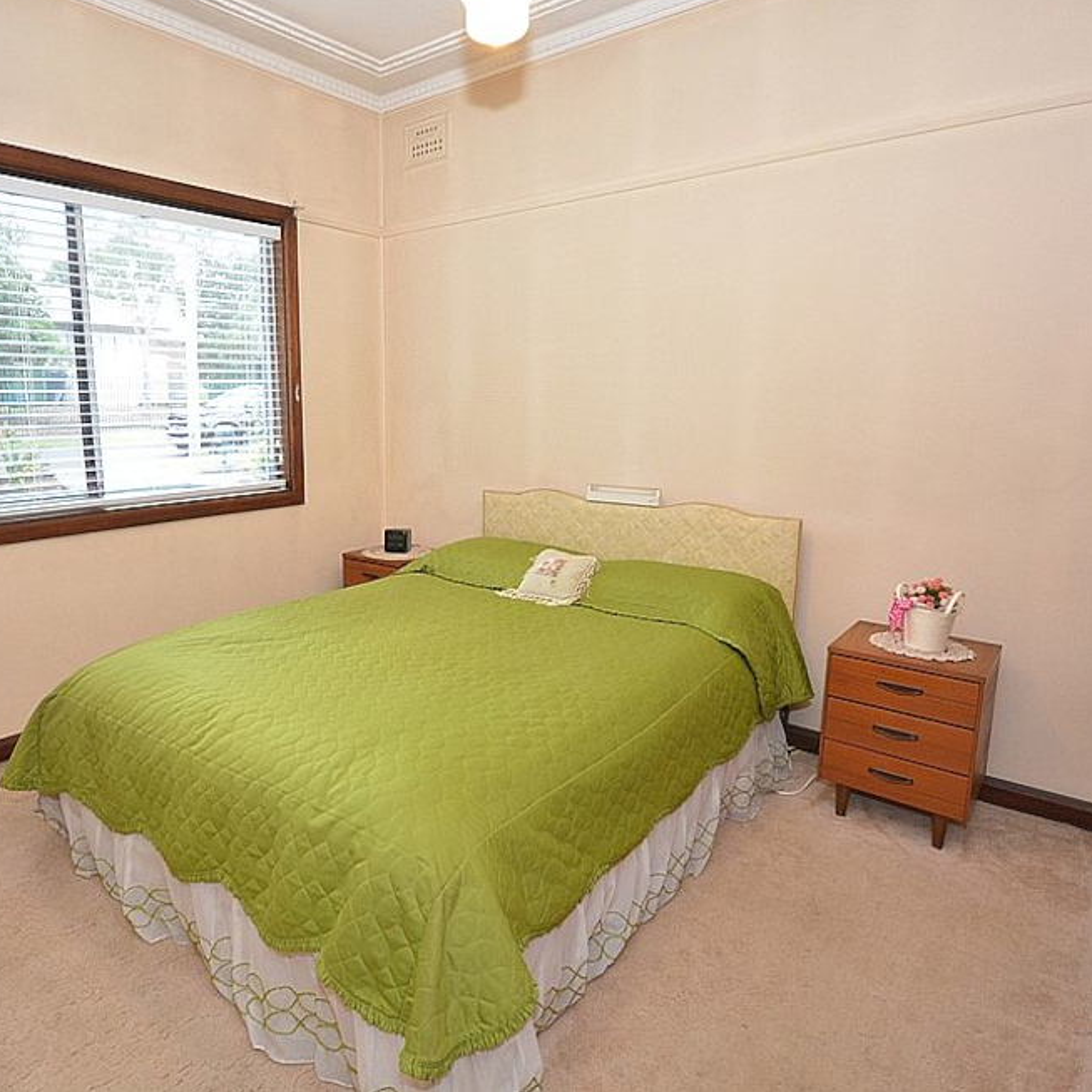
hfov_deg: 73.9
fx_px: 714
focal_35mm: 20
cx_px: 431
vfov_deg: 74.8
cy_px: 521
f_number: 4
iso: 220
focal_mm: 10
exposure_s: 1/60
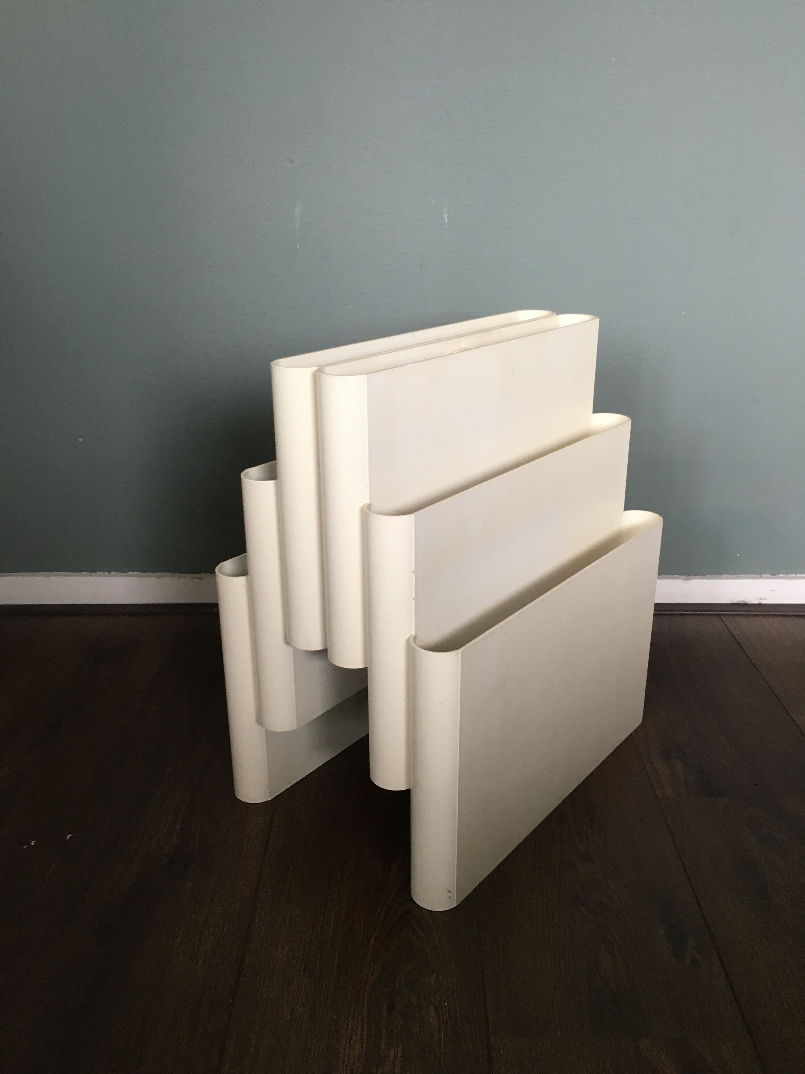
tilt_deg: -19.5
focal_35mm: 29
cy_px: 537
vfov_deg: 61.7
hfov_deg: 48.2
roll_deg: +0.7
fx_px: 899
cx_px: 402
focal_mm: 4.15
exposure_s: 1/33
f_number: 2.2
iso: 100
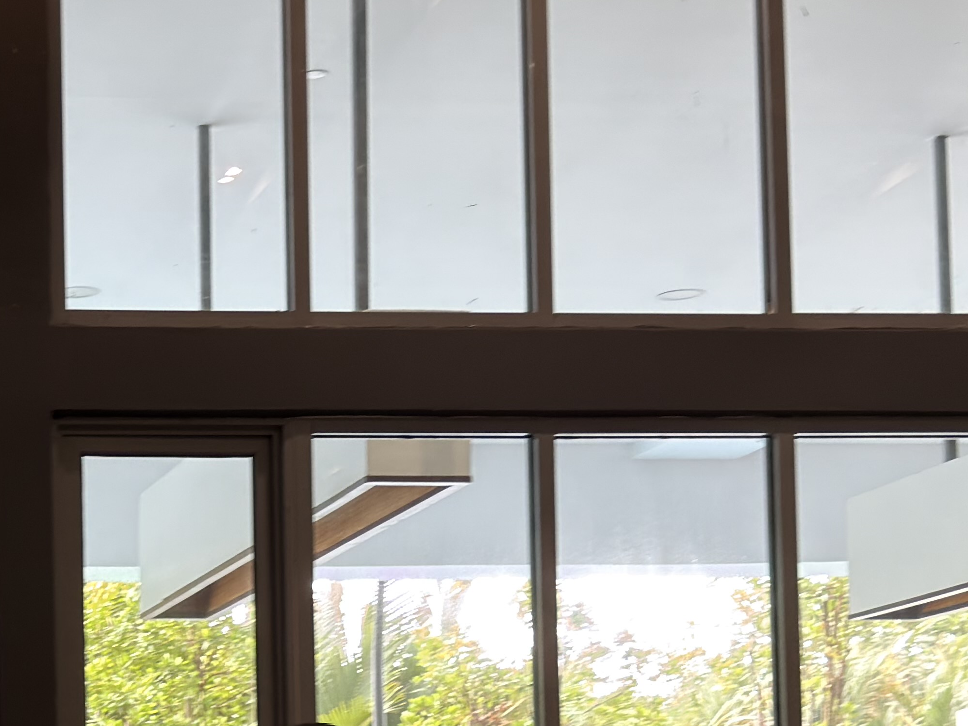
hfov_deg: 19.2
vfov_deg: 14.8
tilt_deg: +4.0
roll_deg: +1.6
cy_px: 841
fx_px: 2712
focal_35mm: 97
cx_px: -164
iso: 64
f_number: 1.78
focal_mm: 6.76
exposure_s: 1/50
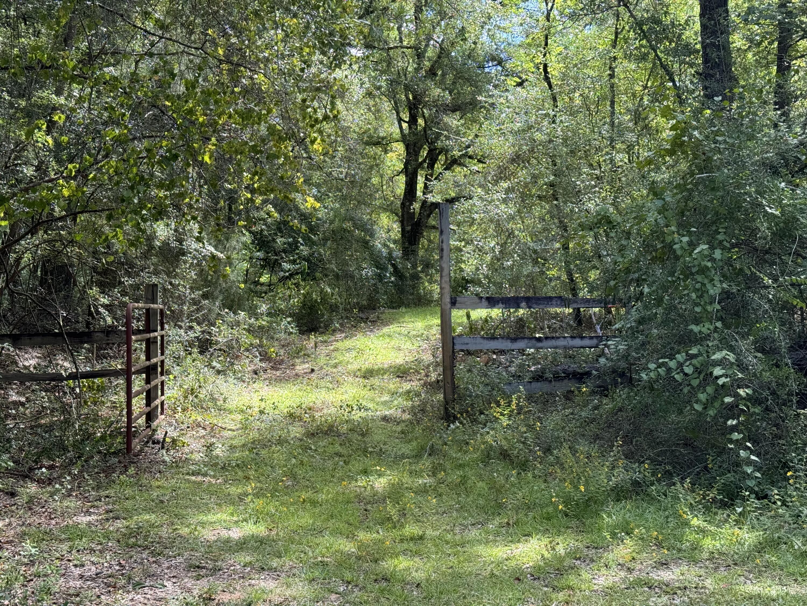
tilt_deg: +1.2
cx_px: 404
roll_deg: +1.3
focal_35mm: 48
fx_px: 1119
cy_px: 303
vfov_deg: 30.3
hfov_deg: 39.7
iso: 64
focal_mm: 6.76
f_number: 1.78
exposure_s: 1/366
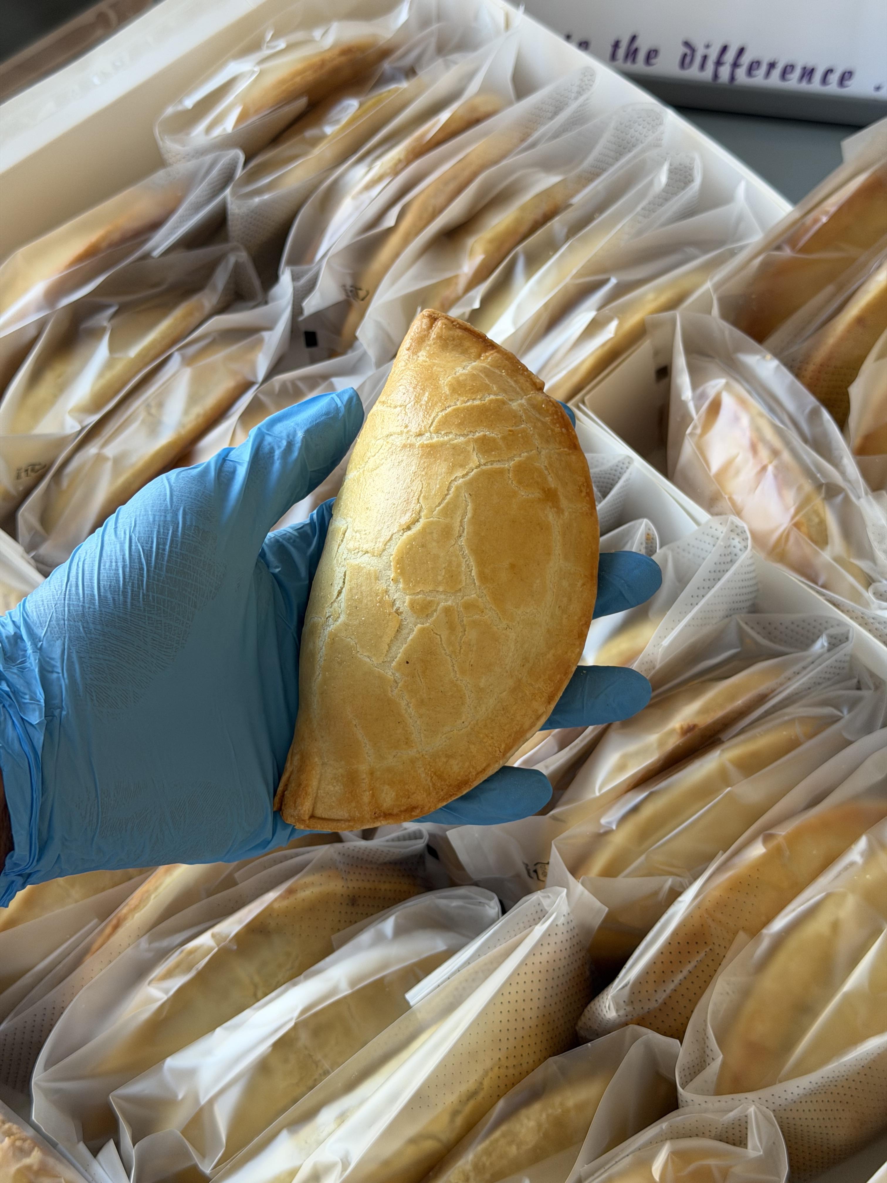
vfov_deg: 39.7
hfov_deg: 30.3
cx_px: 444
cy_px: 592
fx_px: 1640
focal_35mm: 48
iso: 80
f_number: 1.78
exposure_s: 1/121
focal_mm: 6.76
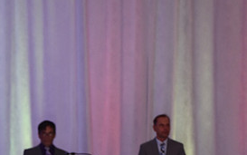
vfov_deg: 3.0
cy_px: 255
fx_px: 2917
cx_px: 109
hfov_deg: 4.8
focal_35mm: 433
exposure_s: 1/250
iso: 2000
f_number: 5
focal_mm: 200
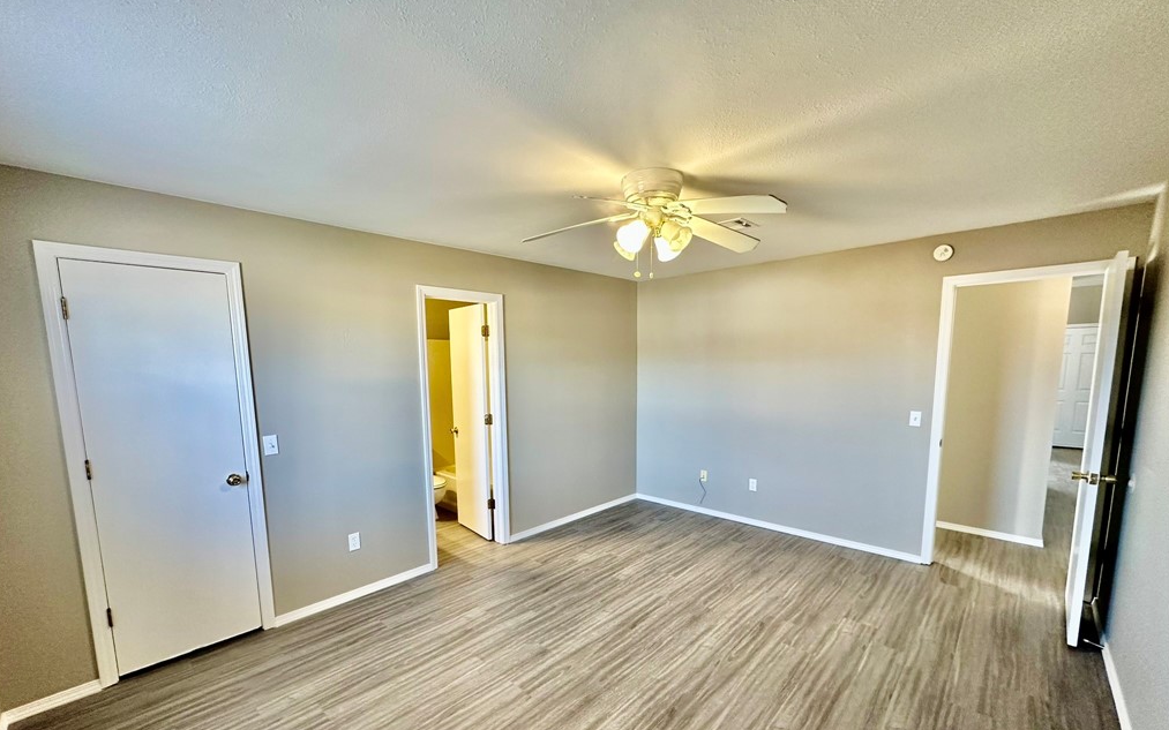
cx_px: 583
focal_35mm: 15
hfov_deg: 101.5
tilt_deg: -7.0
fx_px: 478
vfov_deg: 74.3
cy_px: 421
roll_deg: +0.7
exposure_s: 1/60
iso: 200
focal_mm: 2.22
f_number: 2.2
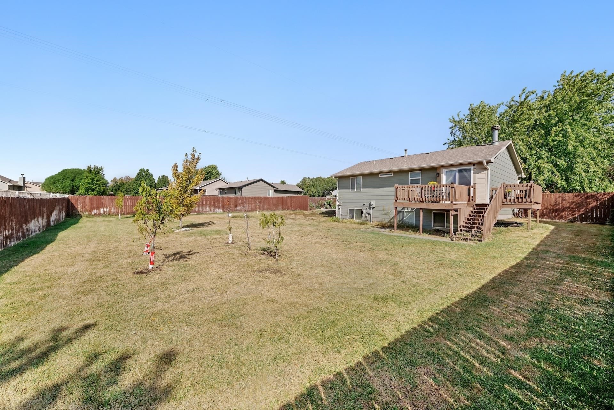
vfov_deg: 81.2
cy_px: 205
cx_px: 307
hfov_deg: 104.3
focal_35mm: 14
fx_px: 239
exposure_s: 1/1600
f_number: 7.1
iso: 400
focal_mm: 14
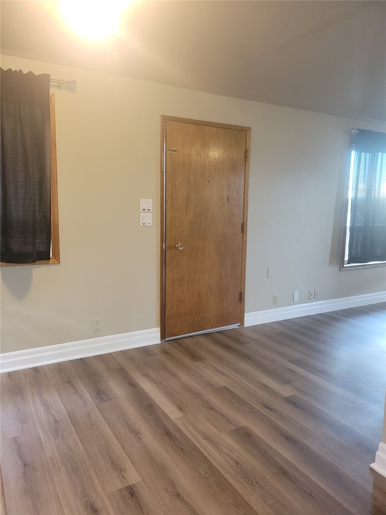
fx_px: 387
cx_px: 193
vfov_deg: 67.3
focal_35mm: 26
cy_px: 258
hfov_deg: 53.1
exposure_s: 1/17.2
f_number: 1.8
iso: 125
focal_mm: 5.4
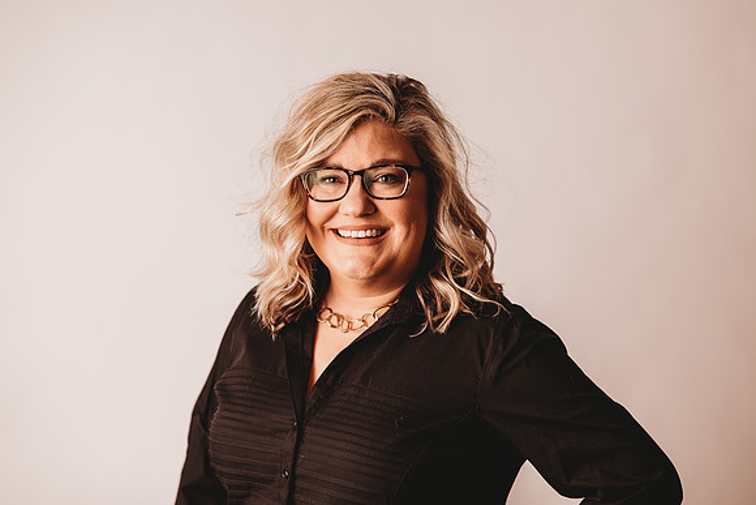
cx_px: 378
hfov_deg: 23.9
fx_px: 1785
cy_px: 252
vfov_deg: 16.1
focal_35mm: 85
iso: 100
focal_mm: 85
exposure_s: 1/160
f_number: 2.5
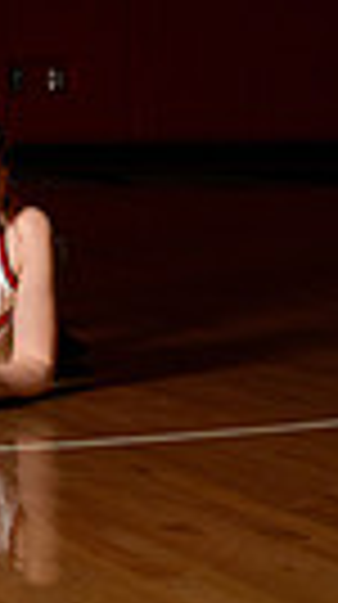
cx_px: -942
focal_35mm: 159
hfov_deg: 6.4
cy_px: -178
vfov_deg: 13.1
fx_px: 2543
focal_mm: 35
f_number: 2.5
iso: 250
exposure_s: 1/800
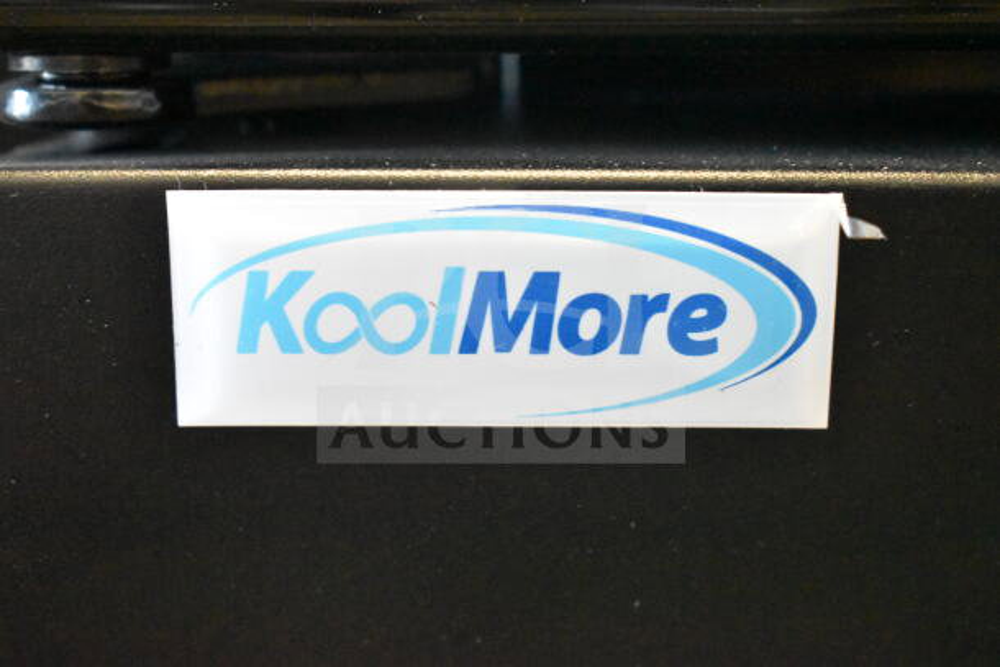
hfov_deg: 33.4
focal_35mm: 60
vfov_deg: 22.6
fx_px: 1667
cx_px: 500
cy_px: 334
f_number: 5
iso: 14400
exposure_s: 1/60
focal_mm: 40
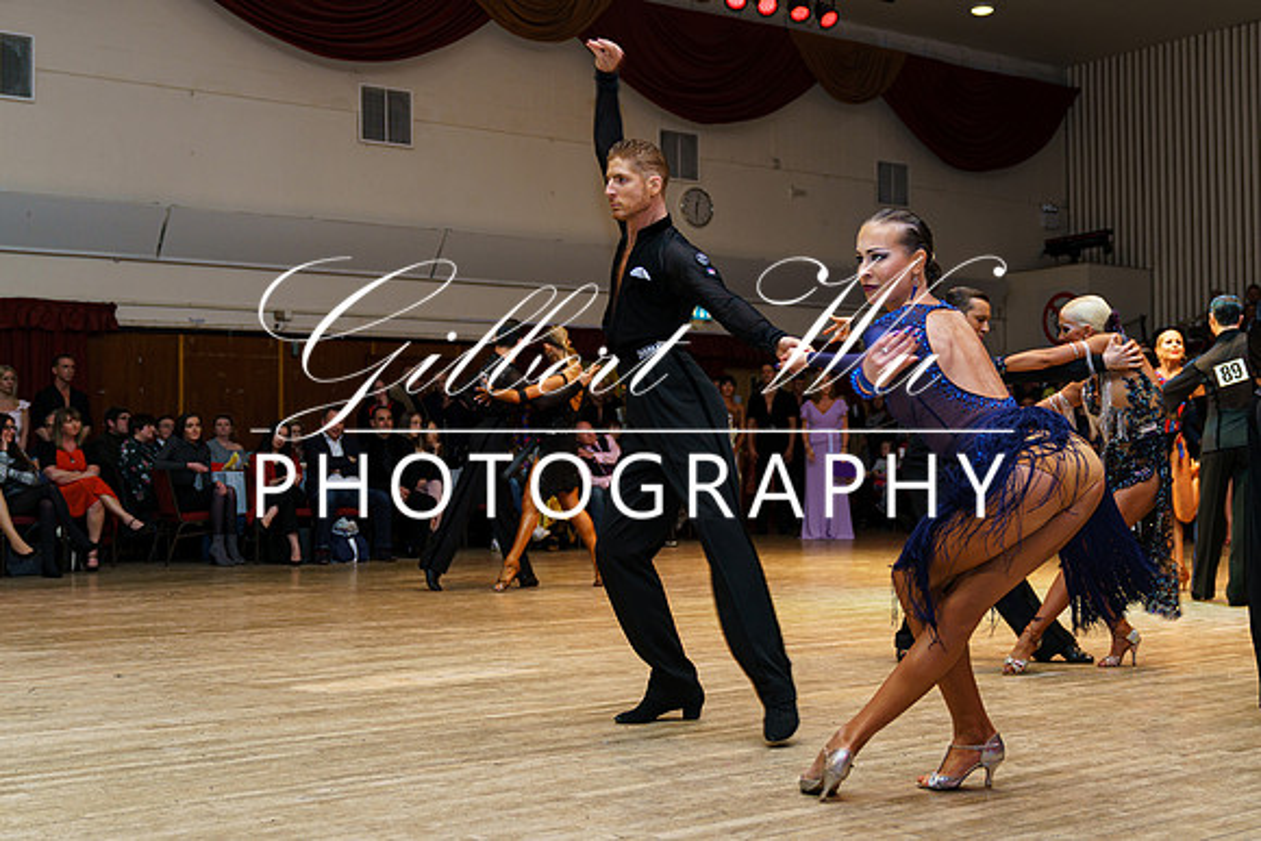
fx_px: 1595
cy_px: 401
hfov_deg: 42.9
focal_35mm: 46
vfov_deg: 29.6
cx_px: 762
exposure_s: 1/125
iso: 200
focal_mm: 30
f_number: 2.8
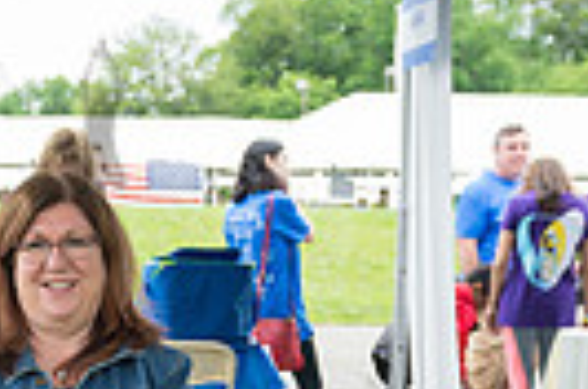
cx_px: 97
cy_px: 542
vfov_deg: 12.5
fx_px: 1711
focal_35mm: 105
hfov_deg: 19.3
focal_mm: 24
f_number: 4
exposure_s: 1/250
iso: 200
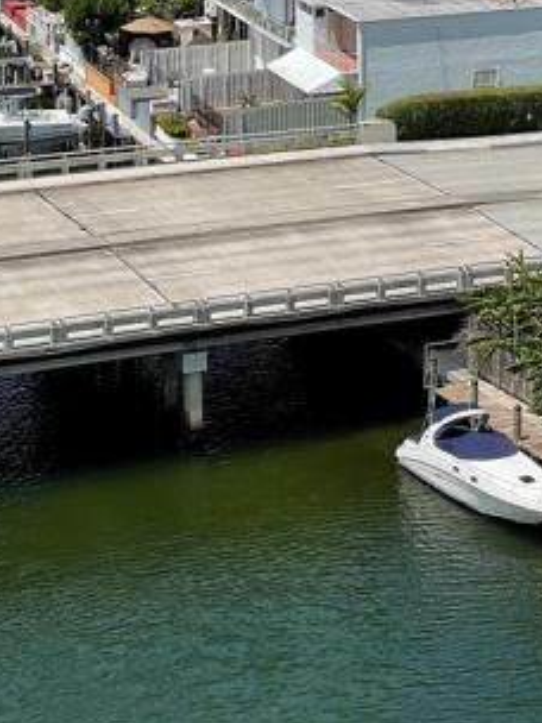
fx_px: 2568
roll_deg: +0.1
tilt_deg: -12.2
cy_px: 31
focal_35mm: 123
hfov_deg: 12.0
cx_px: 321
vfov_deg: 15.8
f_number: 2
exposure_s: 1/1845
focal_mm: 6
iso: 25
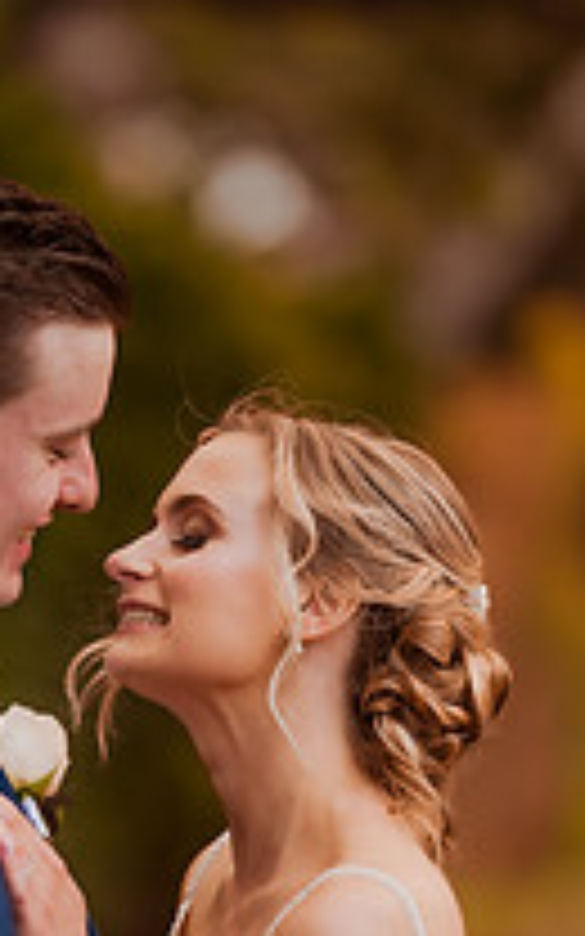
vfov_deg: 7.1
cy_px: 837
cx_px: 7
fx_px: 7576
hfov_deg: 4.4
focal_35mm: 297
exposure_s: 1/1000
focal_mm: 135
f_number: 1.8
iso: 320
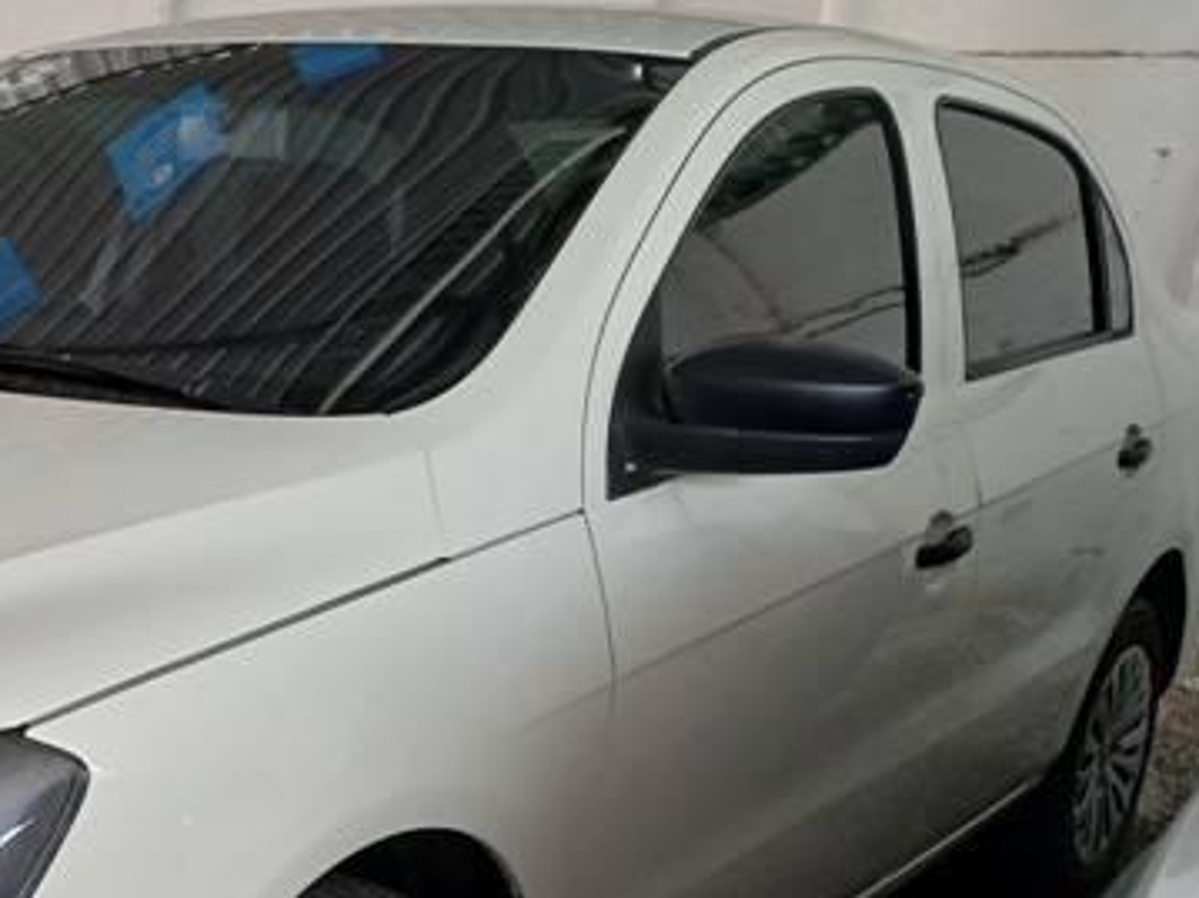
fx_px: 2008
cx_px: -63
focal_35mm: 58
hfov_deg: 30.3
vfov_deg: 24.5
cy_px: 811
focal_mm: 3.98
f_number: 1.8
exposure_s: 1/60
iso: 125
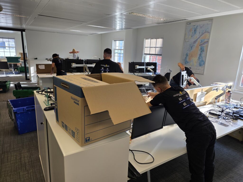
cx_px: 122
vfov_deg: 58.9
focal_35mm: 23
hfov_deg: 73.9
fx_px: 161
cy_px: 91
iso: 64
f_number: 1.7
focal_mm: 6.3
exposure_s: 1/180
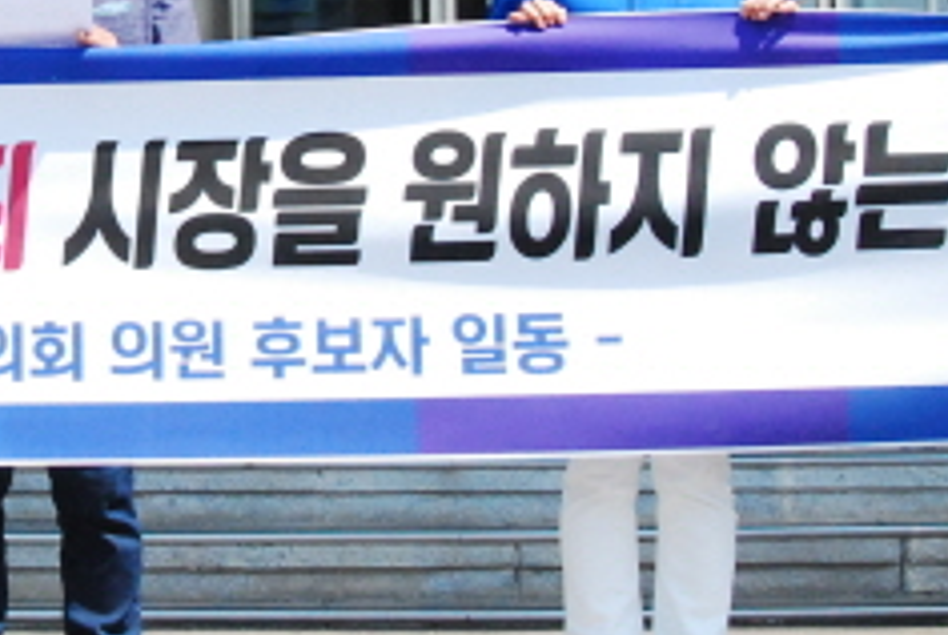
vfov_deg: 12.7
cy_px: -10
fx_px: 2821
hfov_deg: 18.6
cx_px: 28
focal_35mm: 107
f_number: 13
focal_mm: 24
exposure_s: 1/640
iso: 1600
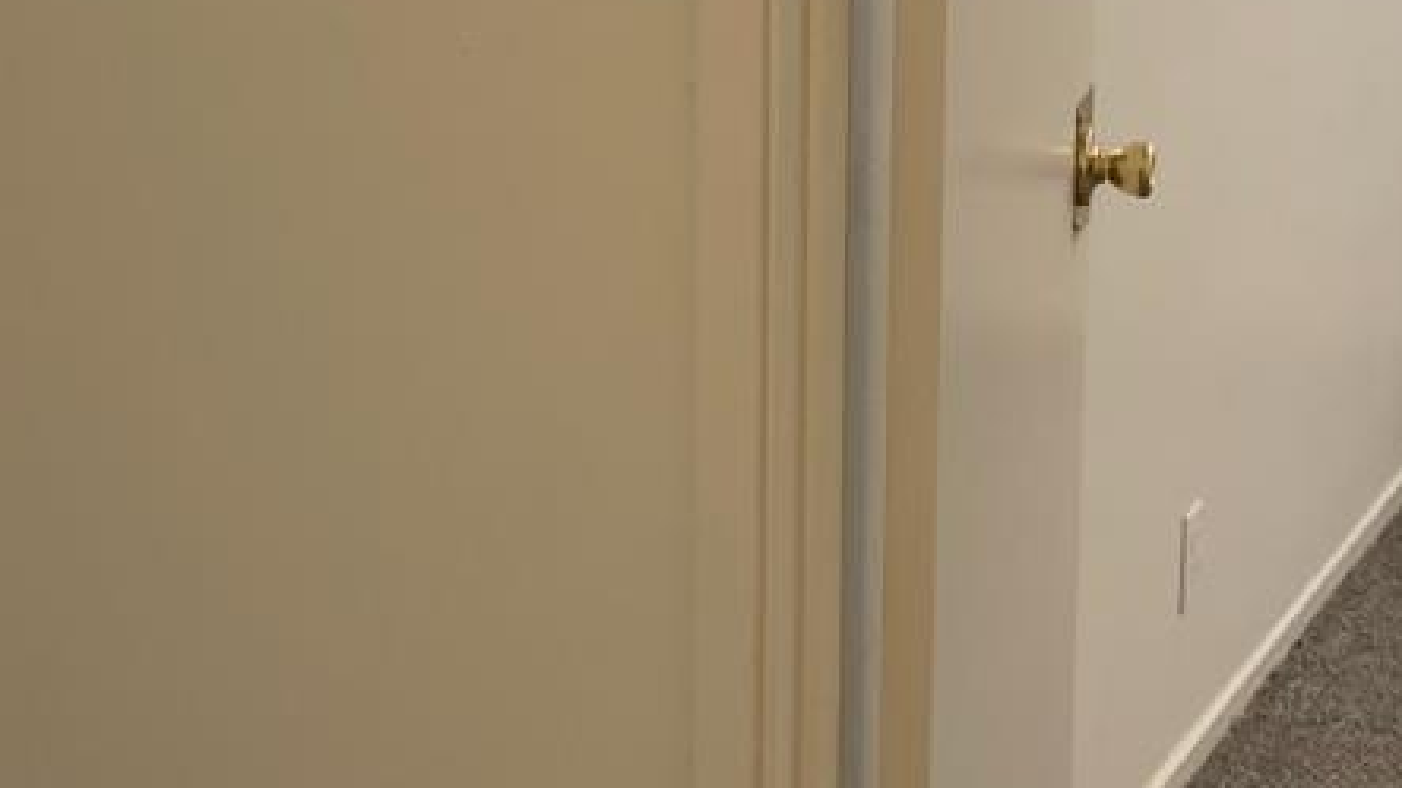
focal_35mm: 96
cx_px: 930
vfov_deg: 12.6
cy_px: 166
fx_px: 3568
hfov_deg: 22.1
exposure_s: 1/60
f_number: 1.8
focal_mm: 4.25
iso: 160
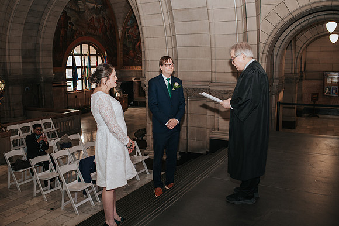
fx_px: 329
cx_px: 170
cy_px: 113
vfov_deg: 37.8
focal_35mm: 35
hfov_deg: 54.5
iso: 1000
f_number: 2.8
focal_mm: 35
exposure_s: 1/200
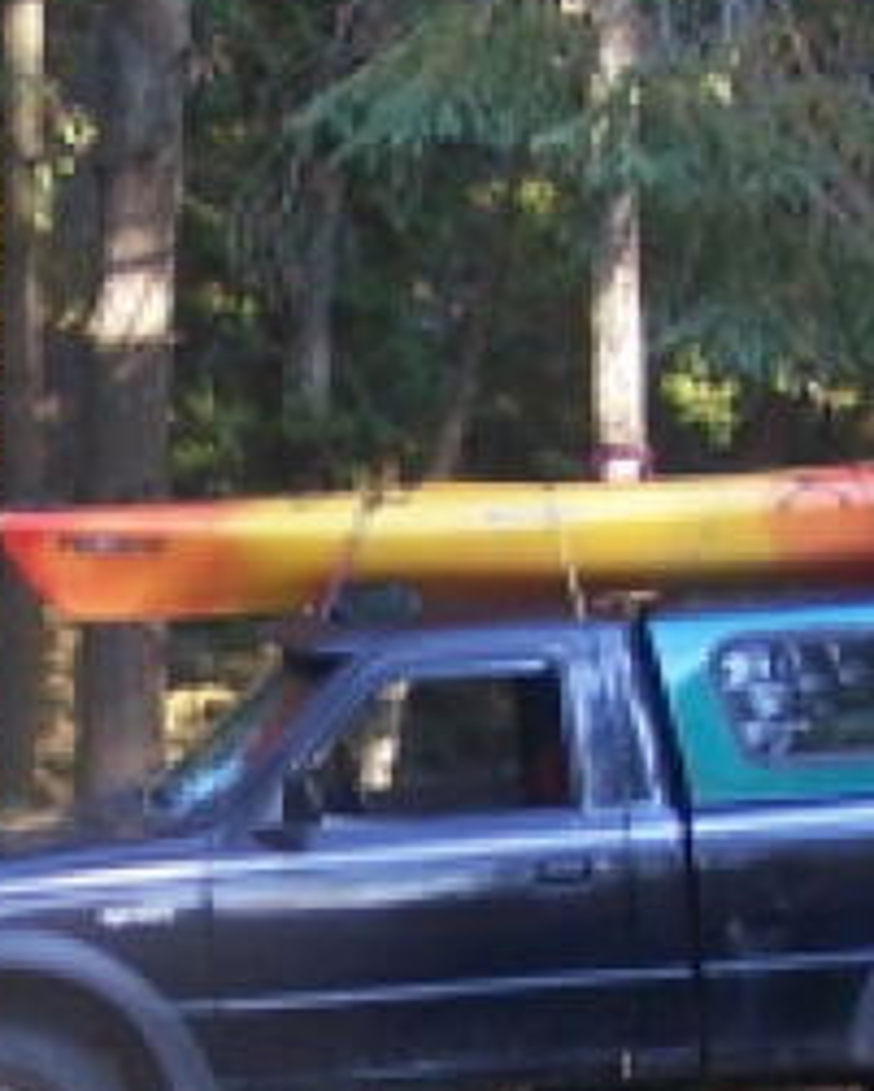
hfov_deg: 7.6
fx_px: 6527
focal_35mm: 202
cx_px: 74
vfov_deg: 9.5
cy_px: 1024
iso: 80
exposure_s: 1/40
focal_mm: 6.3
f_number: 2.8
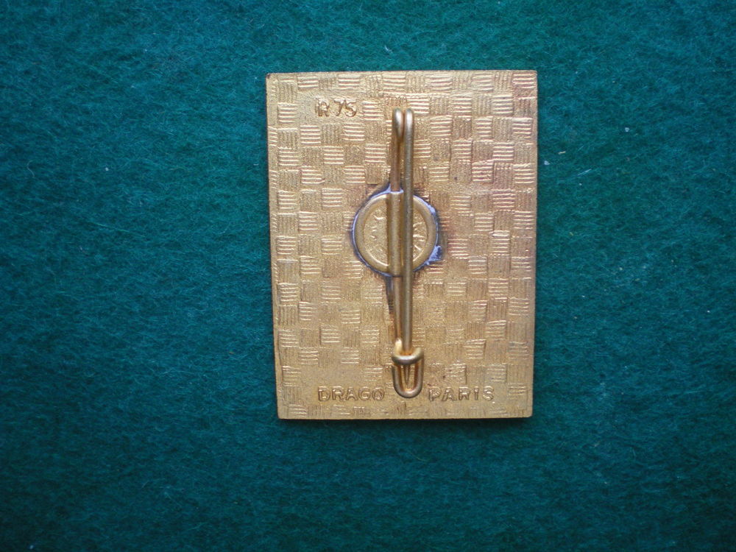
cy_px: 276
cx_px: 368
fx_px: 808
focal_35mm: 38
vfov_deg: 37.7
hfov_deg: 49.0
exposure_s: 1/50
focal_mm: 6.3
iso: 200
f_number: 3.1
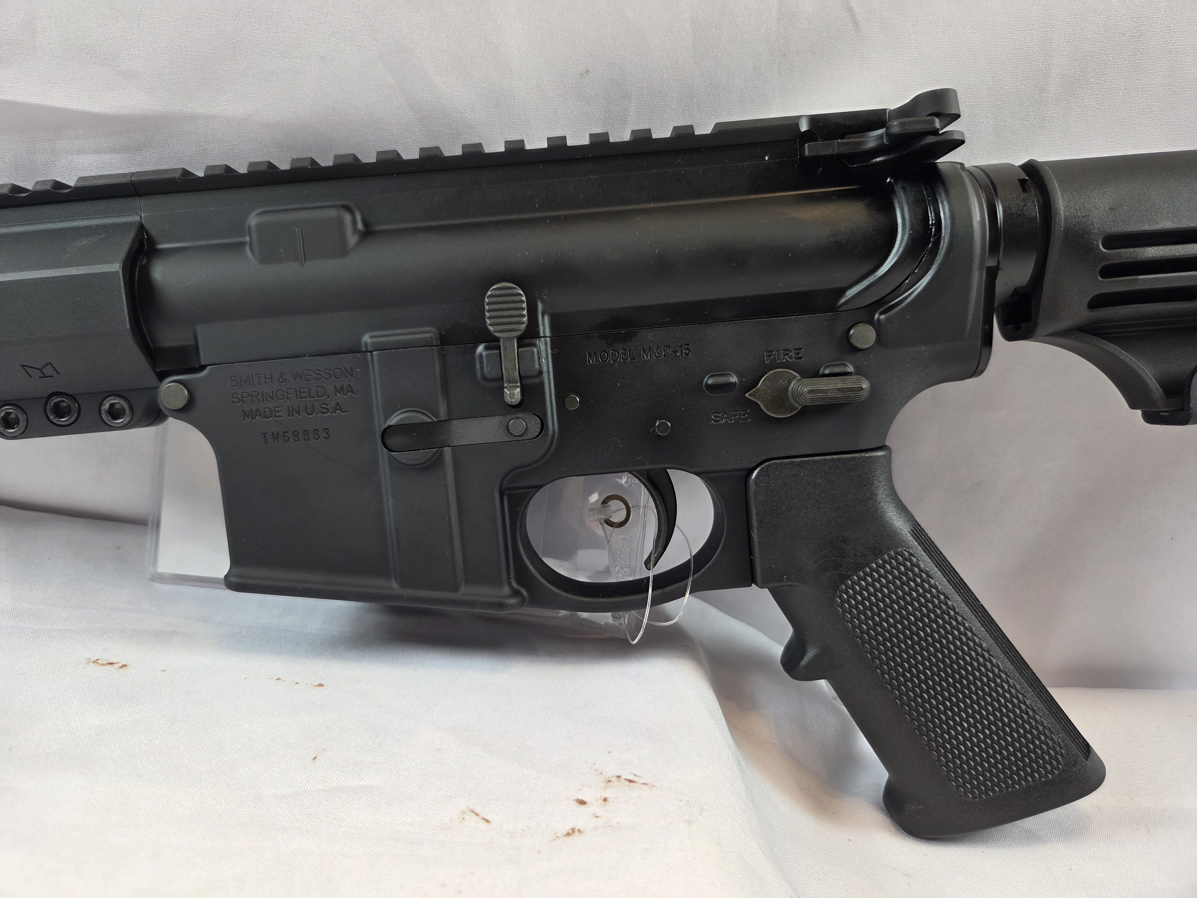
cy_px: 449
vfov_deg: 58.9
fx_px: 795
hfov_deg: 73.9
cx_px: 598
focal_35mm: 23
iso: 40
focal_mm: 5.4
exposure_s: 1/120
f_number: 1.8
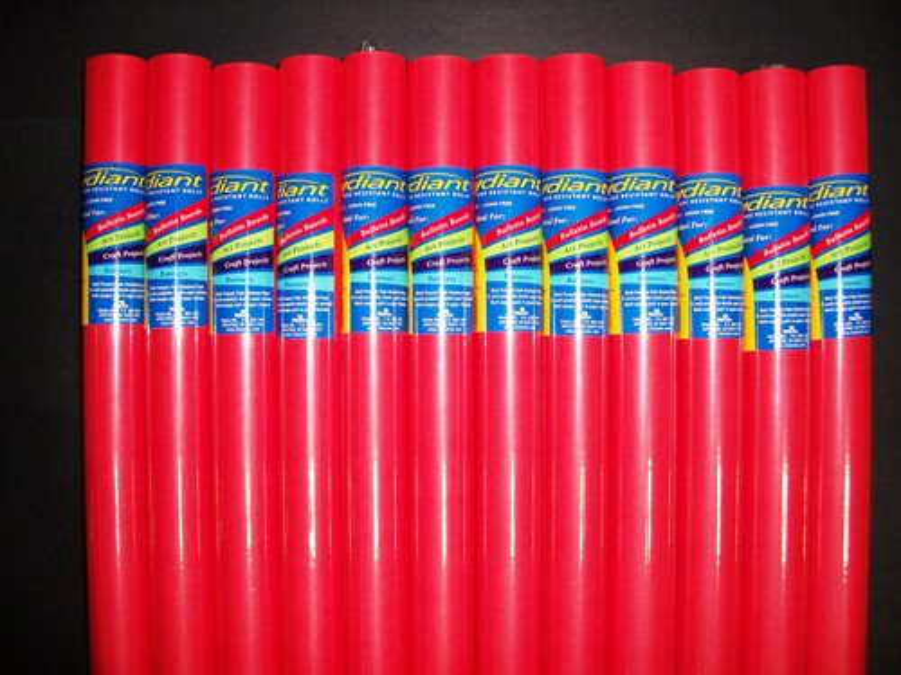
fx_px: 911
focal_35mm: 35
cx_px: 450
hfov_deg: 52.6
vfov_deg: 40.7
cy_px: 338
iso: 200
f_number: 3.1
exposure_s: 1/125
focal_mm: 6.3
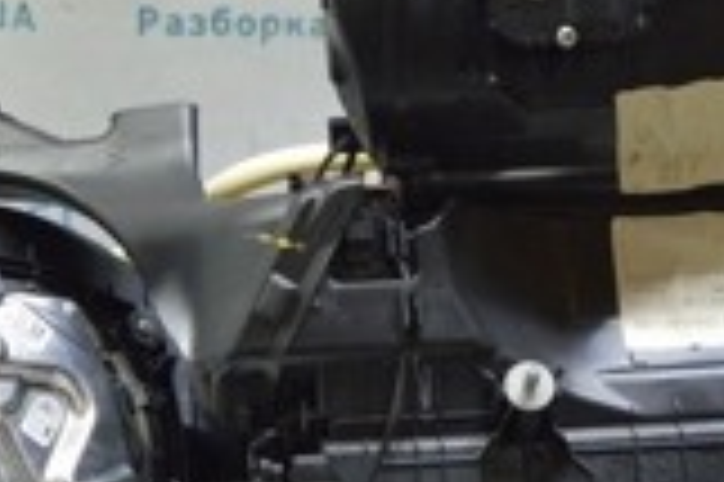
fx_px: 2150
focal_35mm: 107
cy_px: 273
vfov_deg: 12.8
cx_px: 202
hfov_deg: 19.0
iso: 400
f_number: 3.5
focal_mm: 18
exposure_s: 1/40
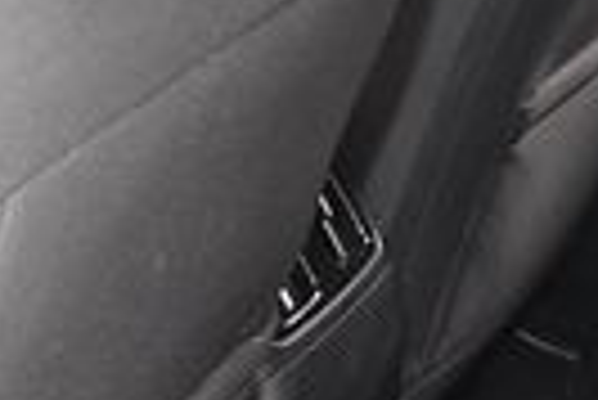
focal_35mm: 130
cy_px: 456
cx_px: 1214
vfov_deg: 10.4
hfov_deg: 13.4
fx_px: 2162
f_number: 5.6
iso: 2000
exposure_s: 1/50
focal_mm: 18
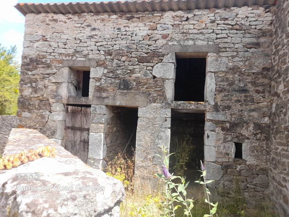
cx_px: 144
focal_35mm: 25
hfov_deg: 69.4
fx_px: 209
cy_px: 108
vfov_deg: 54.9
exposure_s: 1/190
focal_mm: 4.6
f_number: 2
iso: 20
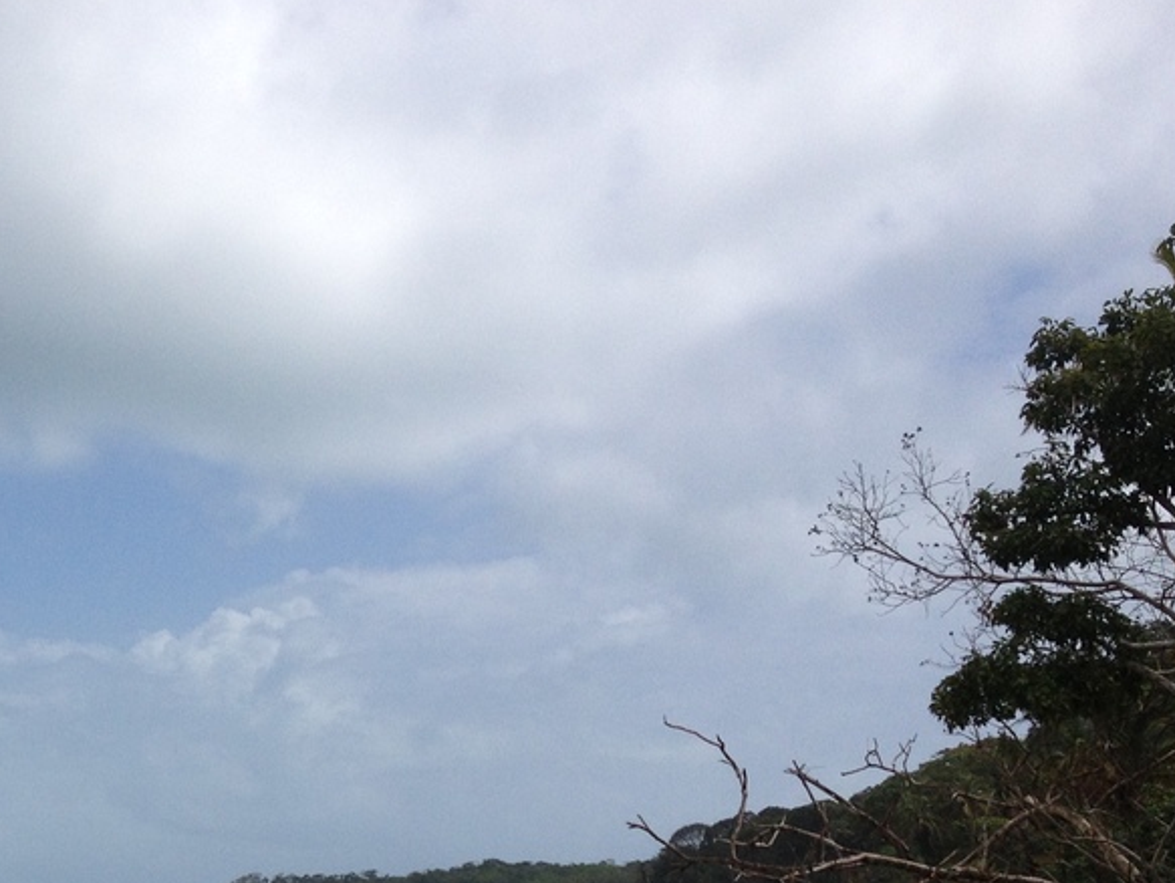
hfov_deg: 25.9
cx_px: 48
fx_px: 2445
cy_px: 837
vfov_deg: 20.0
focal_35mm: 72
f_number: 2.4
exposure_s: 1/4608
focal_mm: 4.28
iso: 50
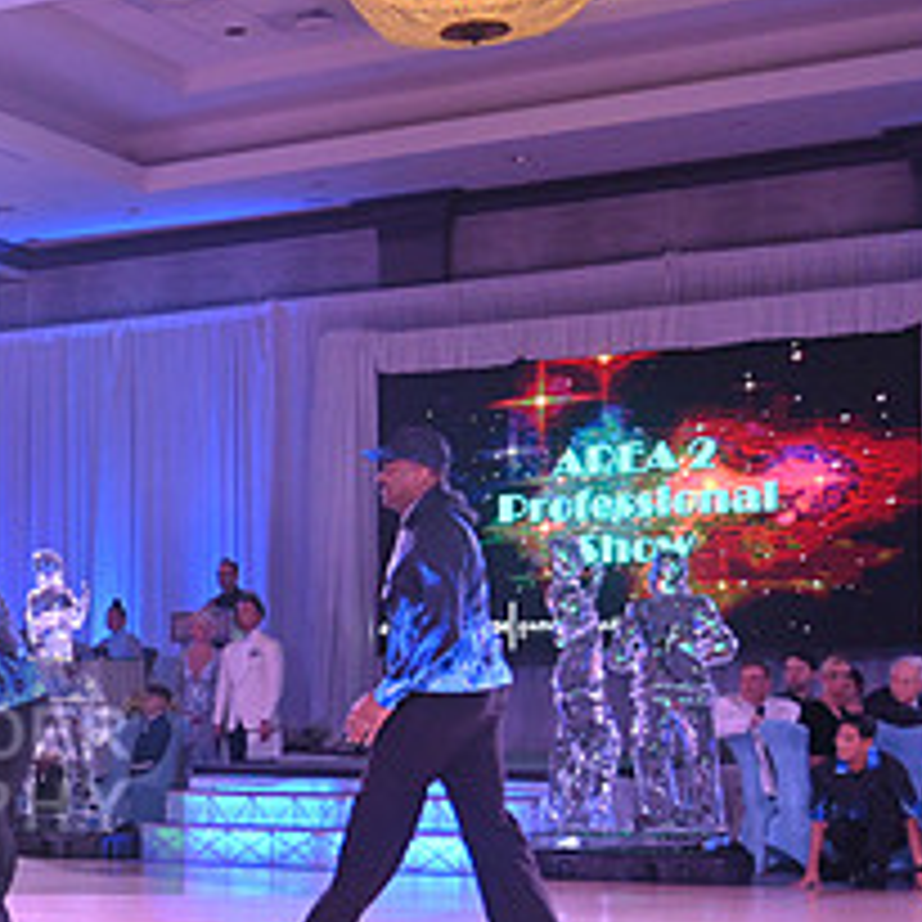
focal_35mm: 77
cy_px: 776
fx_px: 2320
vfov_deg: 22.1
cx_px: -306
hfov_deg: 20.4
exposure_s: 1/400
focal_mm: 32
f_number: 5
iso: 3200
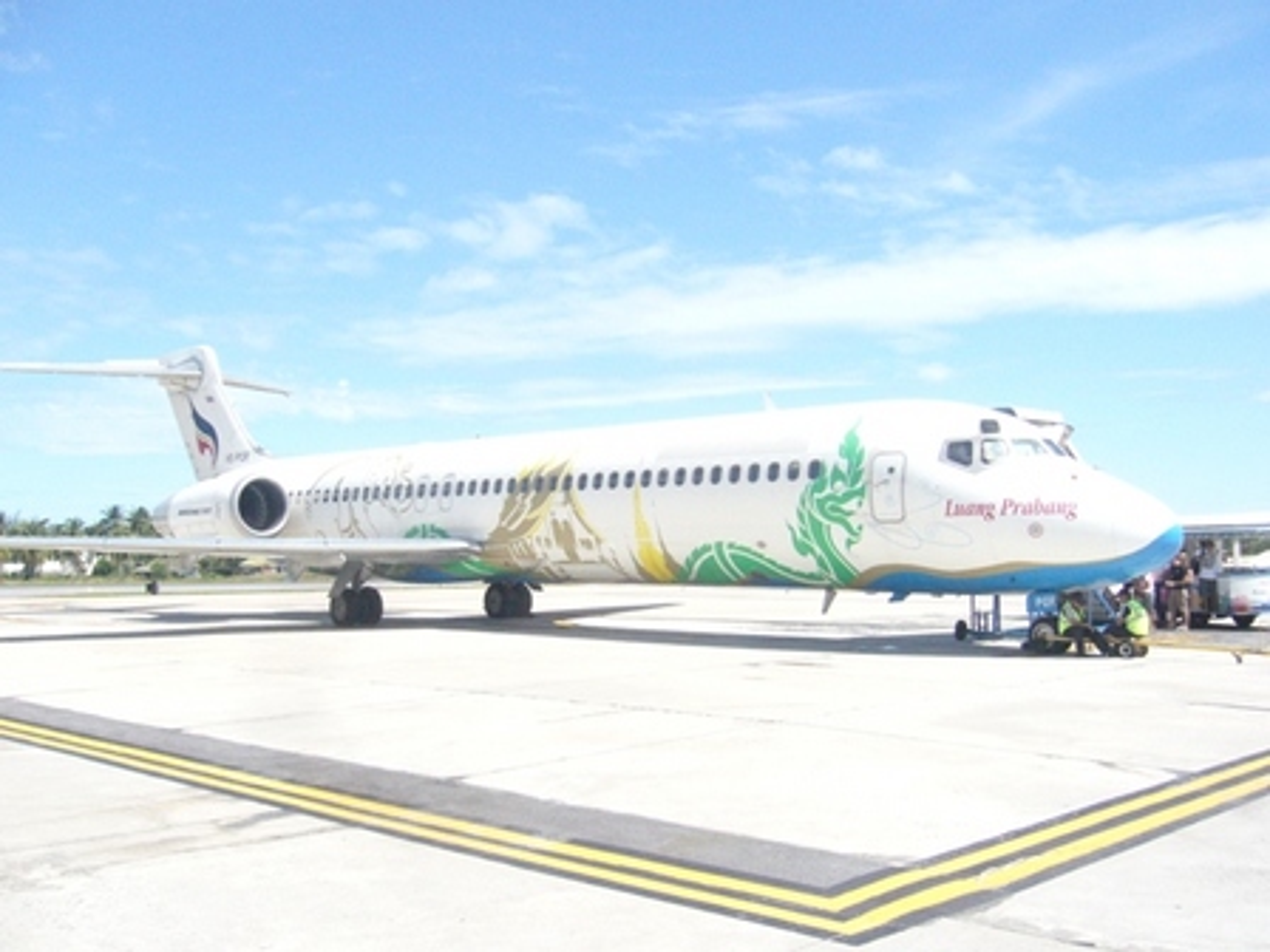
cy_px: 476
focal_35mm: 35
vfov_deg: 40.7
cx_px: 635
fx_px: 1284
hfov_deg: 52.6
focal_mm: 5.8
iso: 400
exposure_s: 1/2000
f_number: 5.6
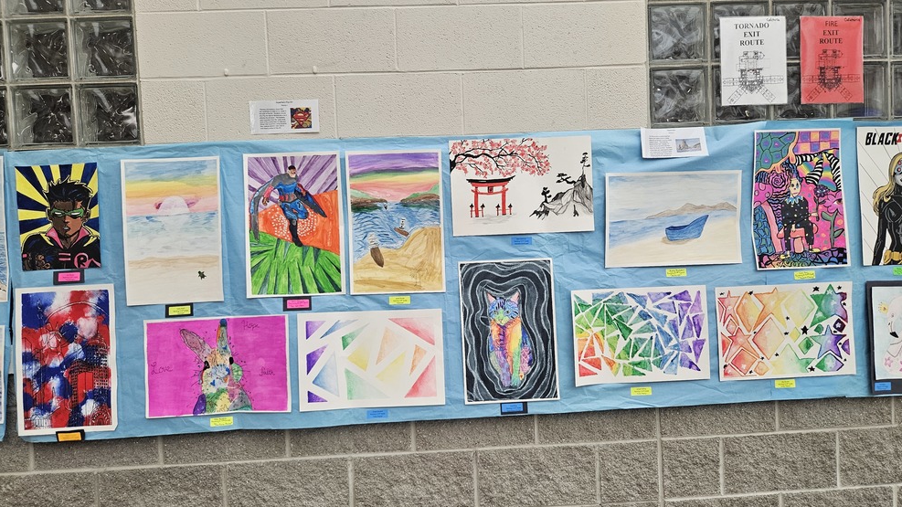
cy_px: 278
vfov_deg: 44.3
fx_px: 622
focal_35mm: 26
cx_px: 451
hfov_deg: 71.9
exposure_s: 1/120
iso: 200
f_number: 1.8
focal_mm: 5.4
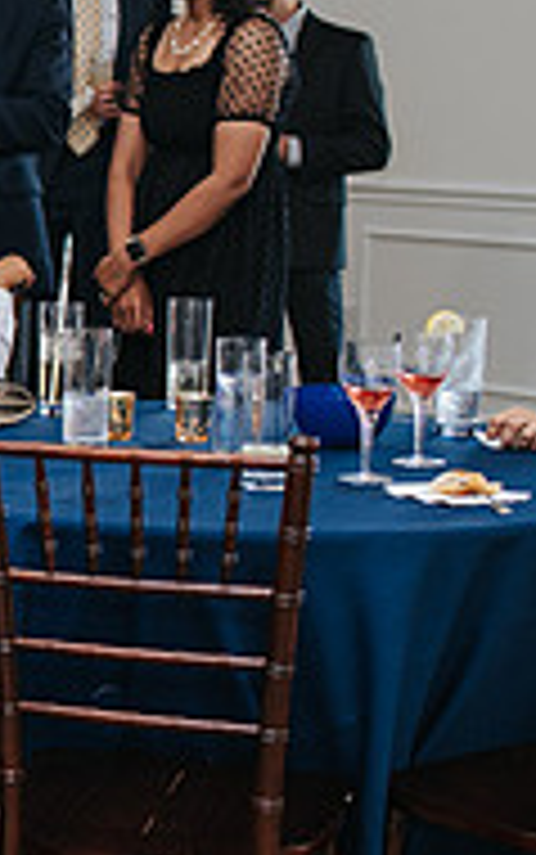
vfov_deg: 19.1
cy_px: 396
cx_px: -608
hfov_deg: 10.8
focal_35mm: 109
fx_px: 2544
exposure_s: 1/200
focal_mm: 35
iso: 800
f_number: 3.2
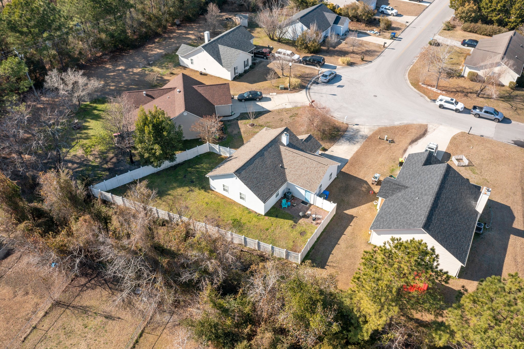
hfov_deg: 65.5
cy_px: 174
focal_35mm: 28
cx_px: 262
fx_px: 407
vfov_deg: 46.4
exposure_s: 1/500
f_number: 5.6
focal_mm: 10.26
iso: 100
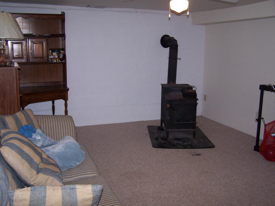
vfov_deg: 37.7
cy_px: 103
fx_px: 302
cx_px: 138
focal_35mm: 38
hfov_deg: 49.0
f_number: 2.8
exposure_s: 1/60
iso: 140
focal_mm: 6.3
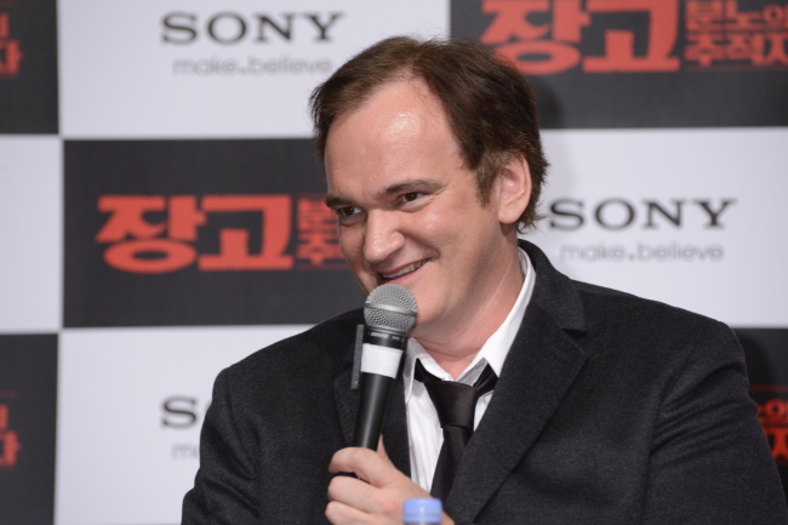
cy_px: 262
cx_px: 394
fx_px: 4595
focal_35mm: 210
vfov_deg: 6.5
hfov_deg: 9.8
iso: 800
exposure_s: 1/125
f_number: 7.1
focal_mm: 210
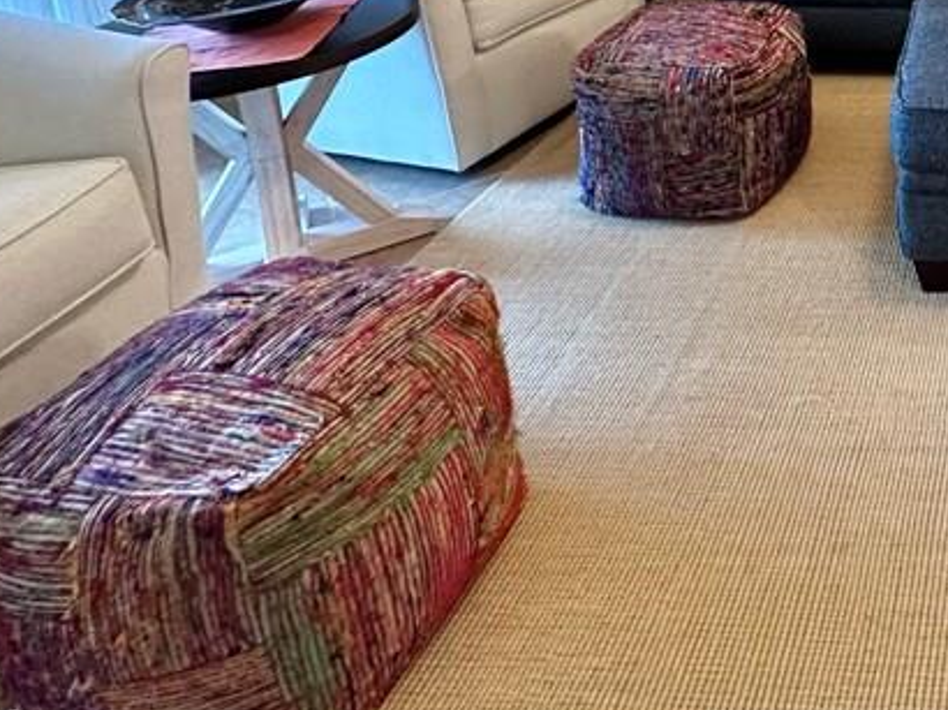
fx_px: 958
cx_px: 1038
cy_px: -143
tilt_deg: -11.9
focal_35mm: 35
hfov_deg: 41.9
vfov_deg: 33.2
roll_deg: -0.2
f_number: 2.2
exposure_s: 1/60
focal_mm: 2.22
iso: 640
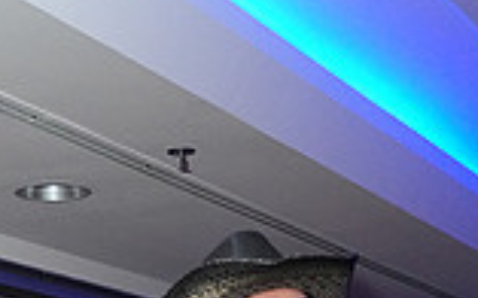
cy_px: 861
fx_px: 1419
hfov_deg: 19.1
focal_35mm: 109
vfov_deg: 9.6
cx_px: 279
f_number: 4
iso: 5000
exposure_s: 1/250
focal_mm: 29
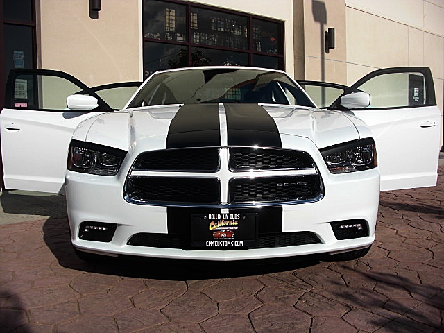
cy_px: 166
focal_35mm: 36
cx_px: 222
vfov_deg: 39.7
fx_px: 462
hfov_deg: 51.4
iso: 50
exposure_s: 1/200
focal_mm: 6.3
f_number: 7.9
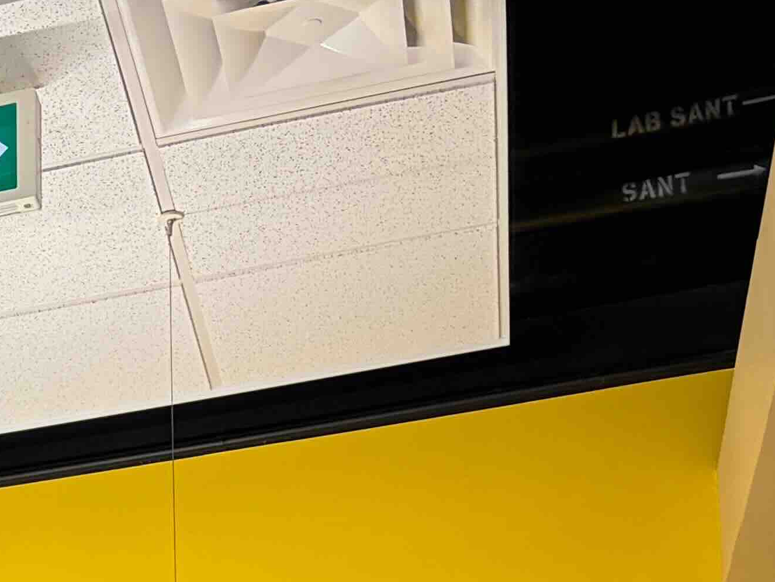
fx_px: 2508
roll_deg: -0.8
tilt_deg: +3.0
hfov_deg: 15.2
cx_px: -616
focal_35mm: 112
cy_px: 1241
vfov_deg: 11.6
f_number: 1.6
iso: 80
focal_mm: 5.96
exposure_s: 1/60
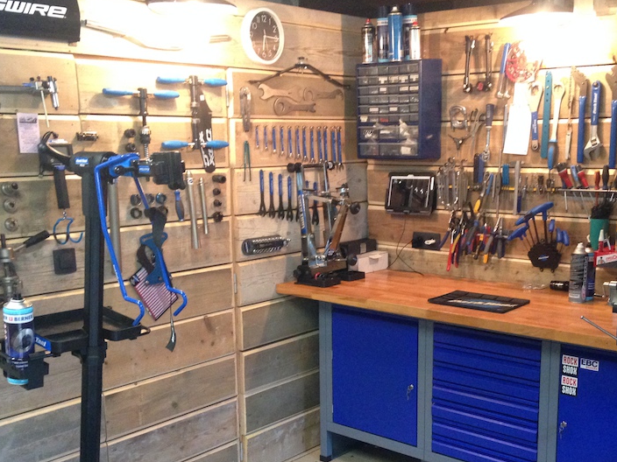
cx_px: 351
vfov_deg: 30.0
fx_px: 856
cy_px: 309
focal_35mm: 48
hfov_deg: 39.6
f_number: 2.4
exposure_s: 1/20
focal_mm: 4.12
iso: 400
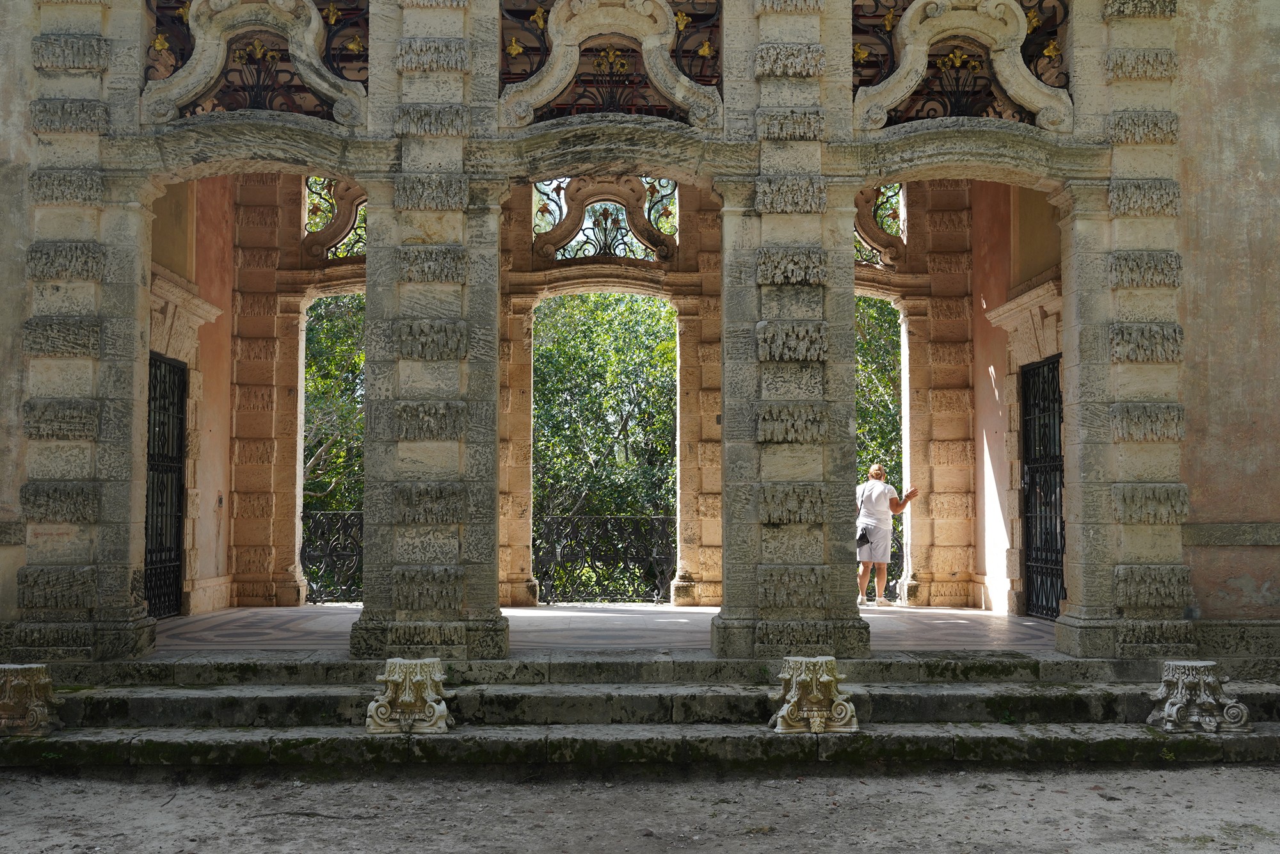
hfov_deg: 49.5
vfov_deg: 34.2
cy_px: 427
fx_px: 1387
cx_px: 640
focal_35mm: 39
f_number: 10
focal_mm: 39
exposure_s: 1/100
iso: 250
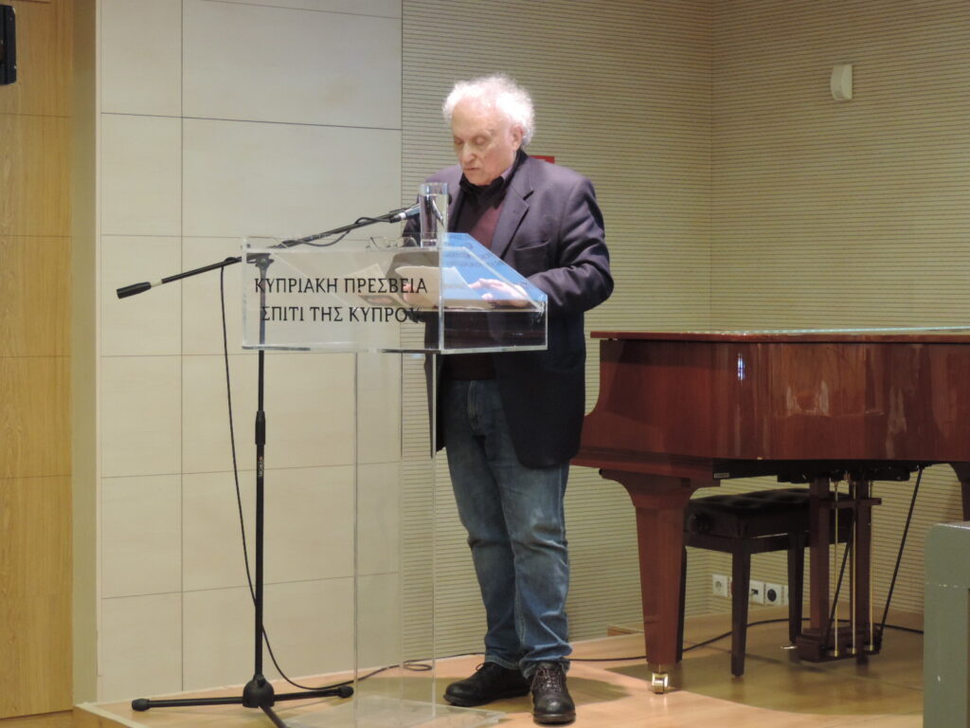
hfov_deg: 26.0
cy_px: 364
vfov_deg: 19.6
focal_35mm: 75
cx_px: 485
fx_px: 2102
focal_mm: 13.3
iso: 720
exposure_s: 1/25
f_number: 3.9
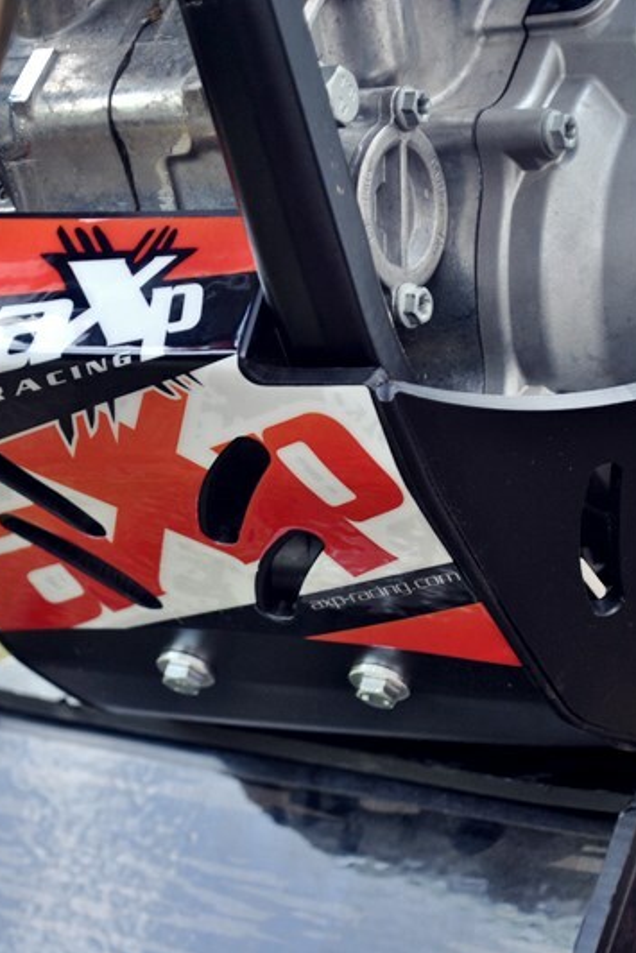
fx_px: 2992
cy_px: 478
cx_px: 231
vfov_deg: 18.1
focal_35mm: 113
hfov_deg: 12.1
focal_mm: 50
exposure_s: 1/60
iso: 200
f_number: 5.6
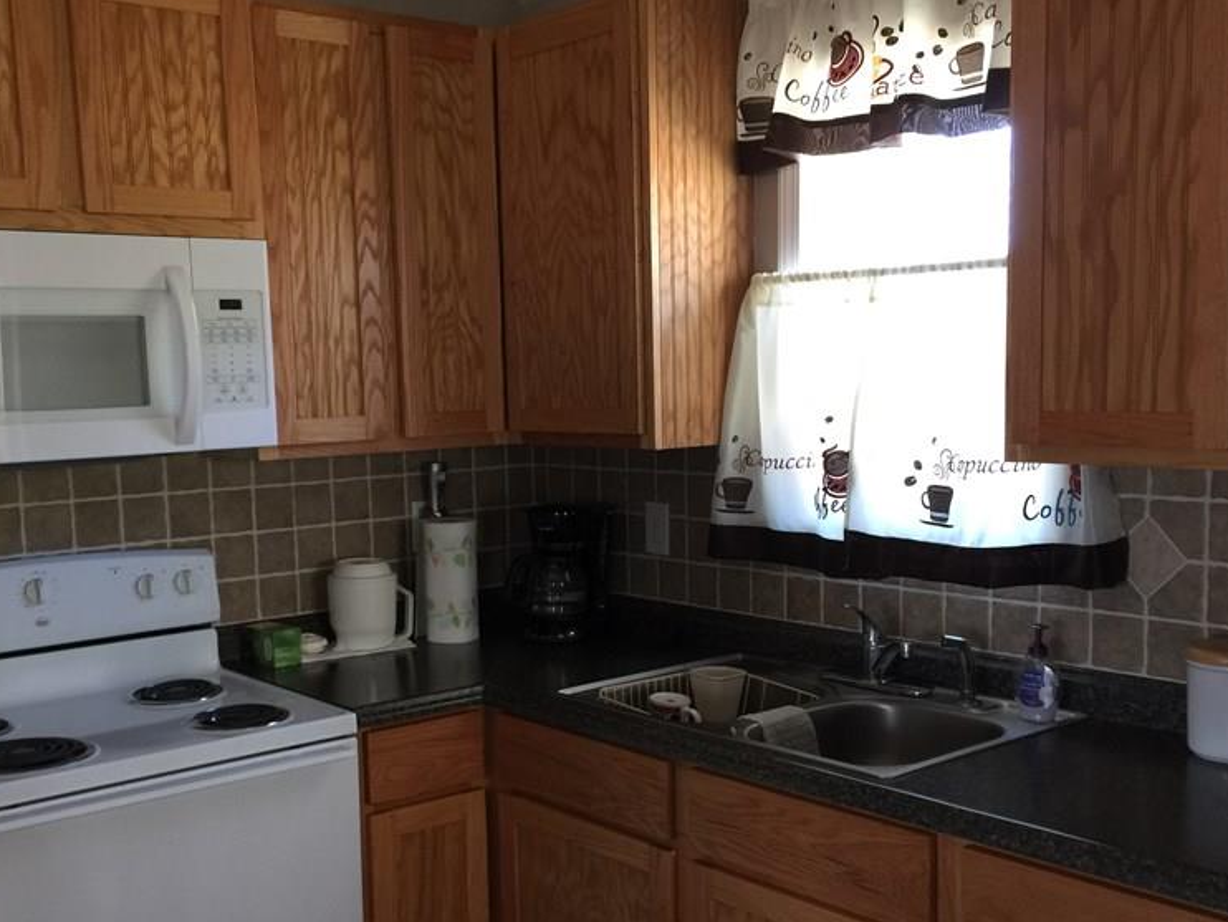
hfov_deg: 46.7
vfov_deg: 35.8
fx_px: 1419
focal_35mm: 40
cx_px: 564
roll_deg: +0.8
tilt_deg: -7.5
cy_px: 555
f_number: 2.2
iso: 50
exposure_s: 1/15
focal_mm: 4.15
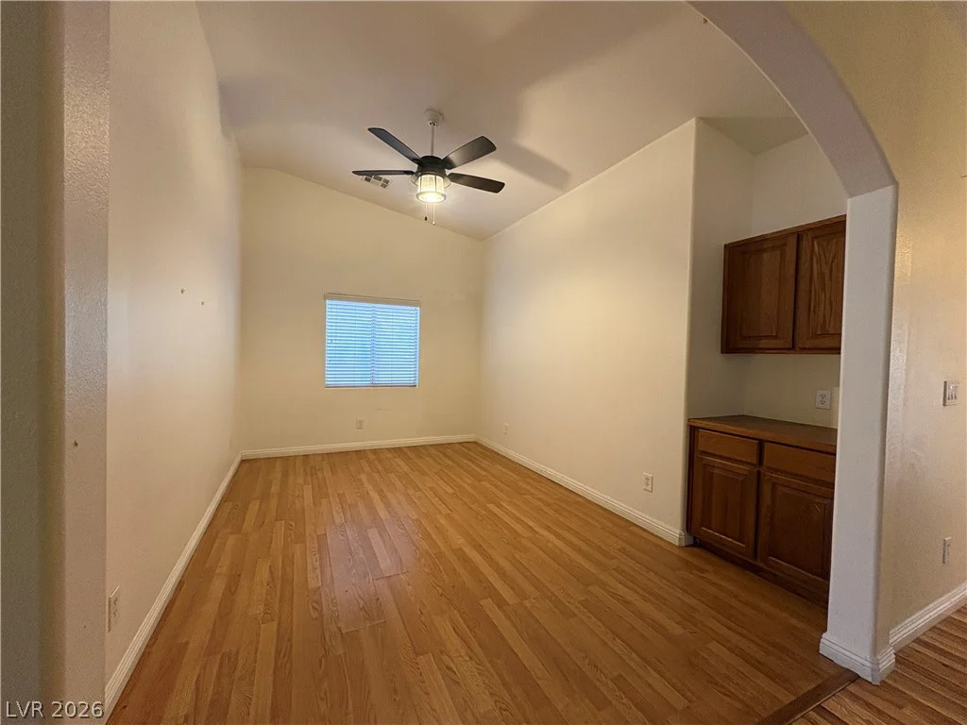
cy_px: 362
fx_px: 391
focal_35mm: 14
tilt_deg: -0.5
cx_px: 484
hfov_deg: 102.1
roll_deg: -2.1
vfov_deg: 85.7
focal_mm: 2.22
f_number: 2.2
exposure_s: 1/60
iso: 250
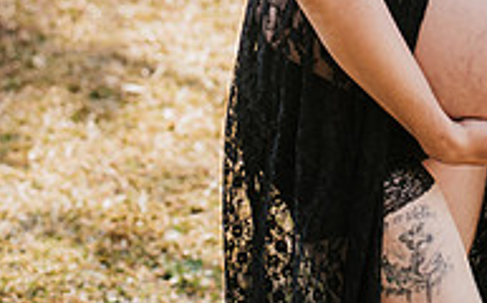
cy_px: -189
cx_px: 358
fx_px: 1577
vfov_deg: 10.5
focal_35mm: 119
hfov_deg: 17.5
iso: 100
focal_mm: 50
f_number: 2.8
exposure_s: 1/200
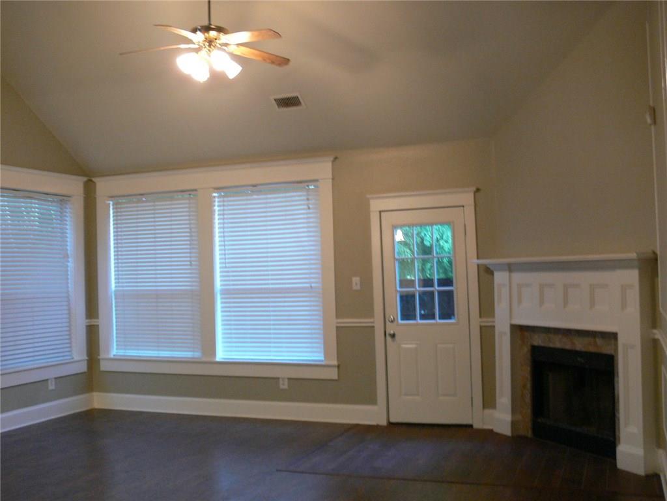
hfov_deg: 47.9
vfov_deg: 36.8
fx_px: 751
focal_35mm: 39
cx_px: 334
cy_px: 250
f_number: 2.8
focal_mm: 8.1
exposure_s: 1/6
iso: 200
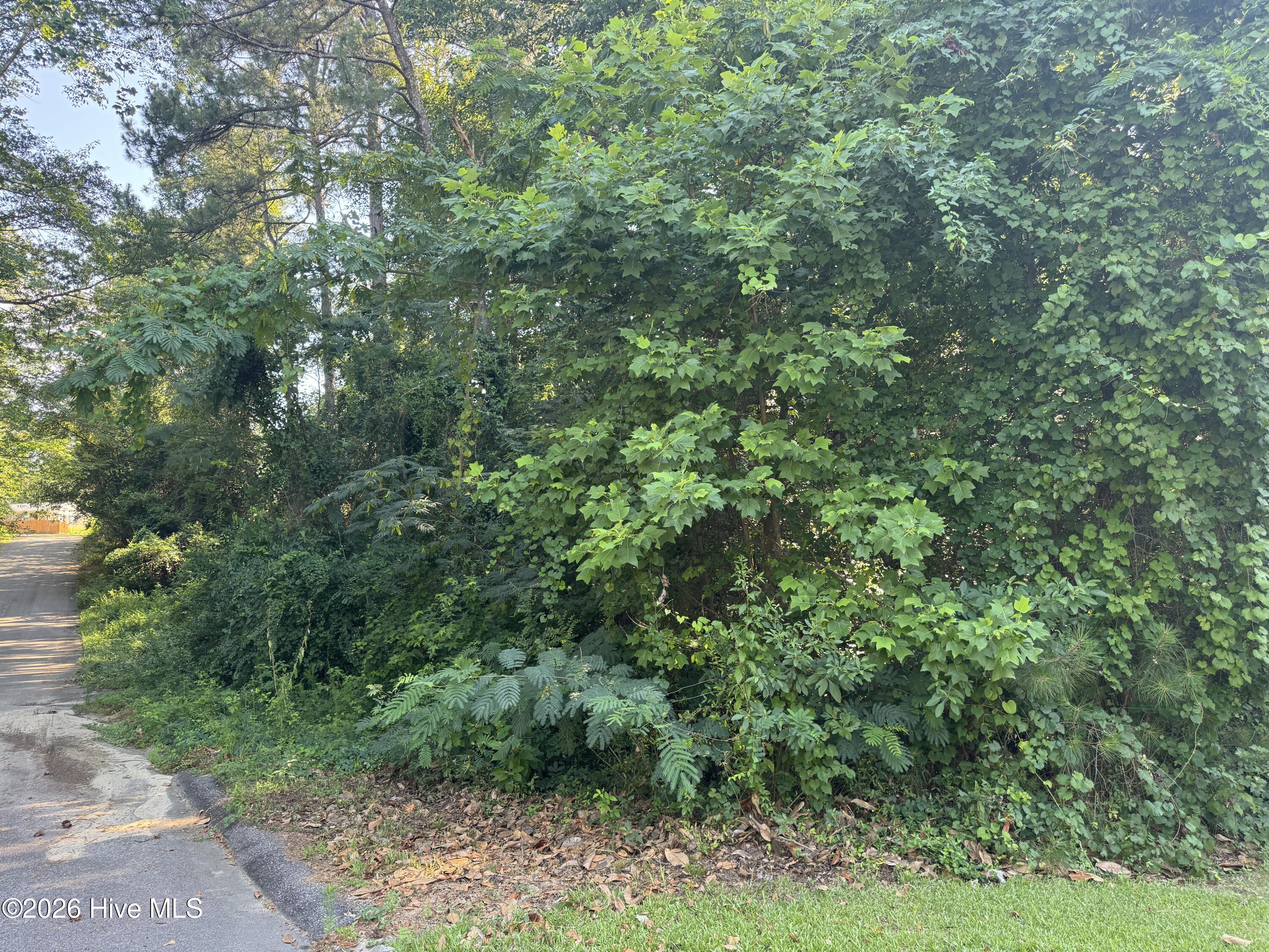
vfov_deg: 56.8
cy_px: 476
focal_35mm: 24
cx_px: 634
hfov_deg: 71.6
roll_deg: +2.9
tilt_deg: +5.9
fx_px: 880
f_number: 1.78
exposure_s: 1/168
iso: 100
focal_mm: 6.76
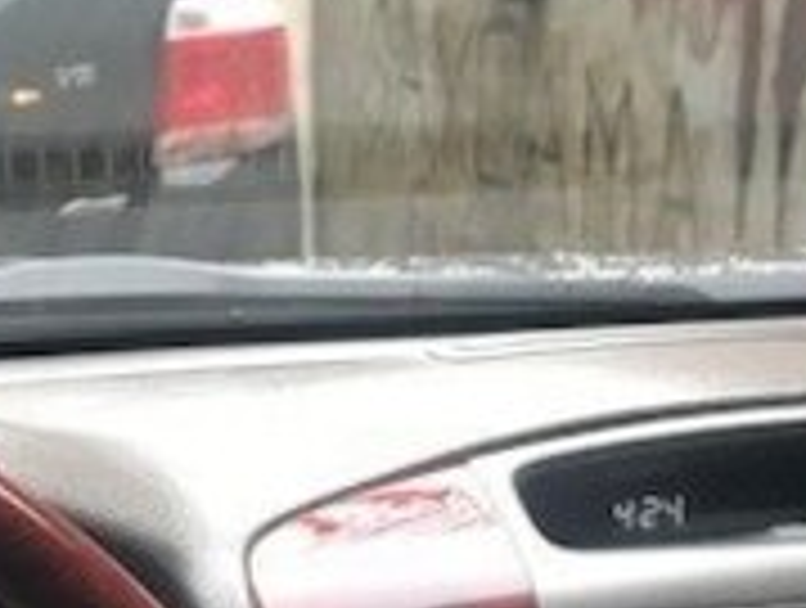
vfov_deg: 14.0
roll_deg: +0.7
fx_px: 2403
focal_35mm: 103
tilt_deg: -18.8
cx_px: 270
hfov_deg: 19.0
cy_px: 723
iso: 40
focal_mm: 3.99
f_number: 1.8
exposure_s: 1/29
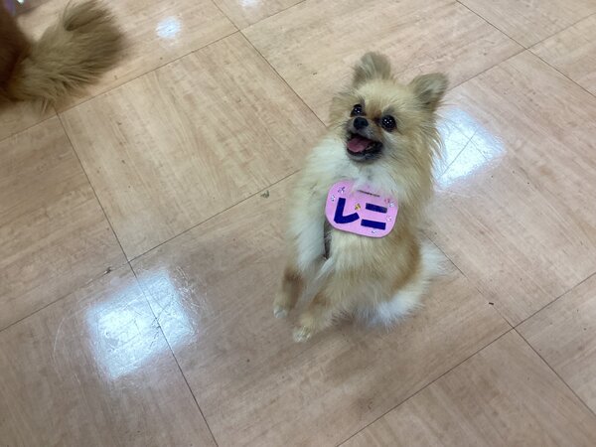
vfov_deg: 45.4
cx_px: 298
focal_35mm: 31
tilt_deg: -55.6
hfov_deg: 58.4
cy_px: 224
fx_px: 534
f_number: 2.4
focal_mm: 3.3
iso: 50
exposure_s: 1/60
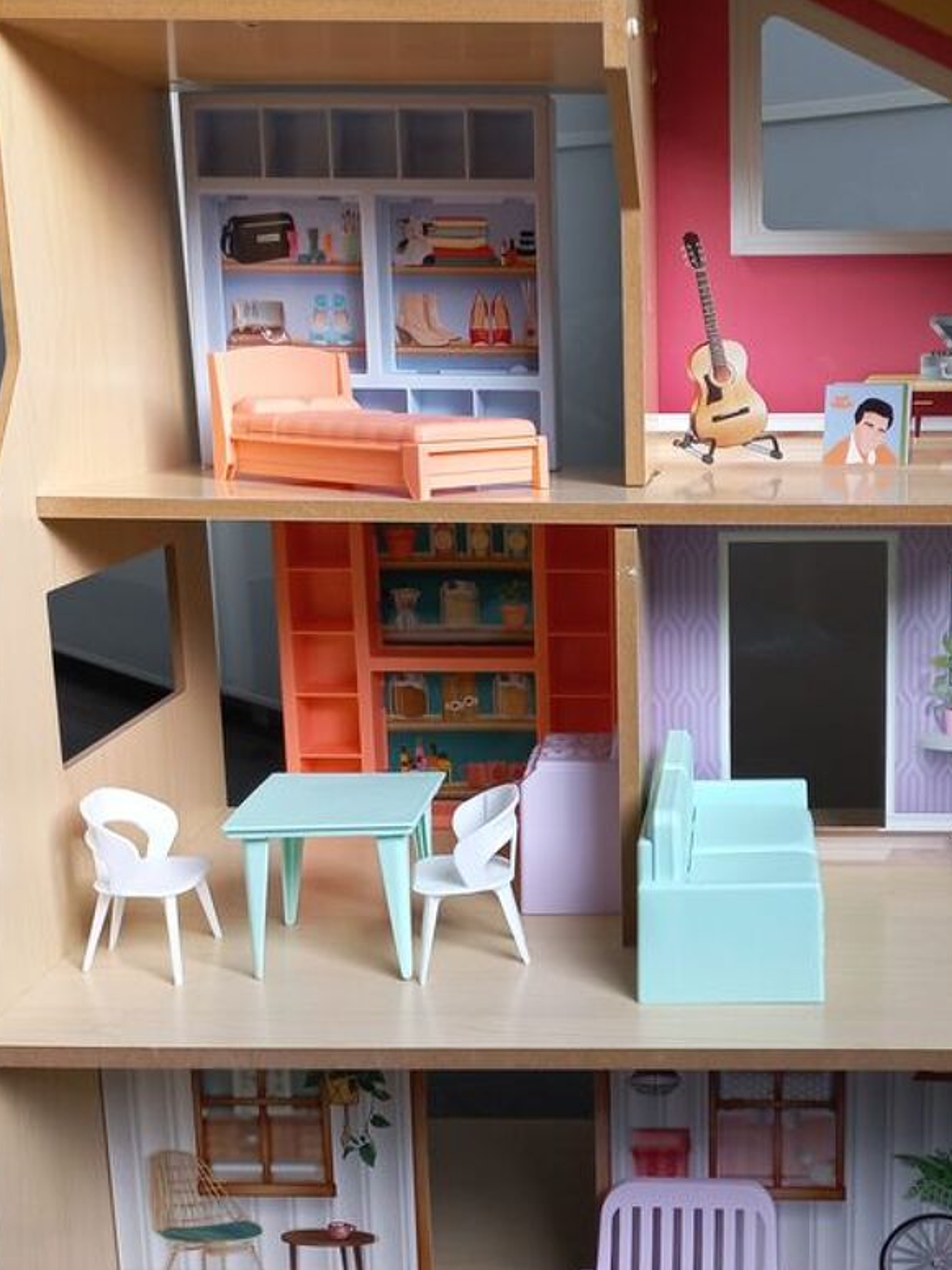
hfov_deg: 32.9
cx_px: 718
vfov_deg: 43.9
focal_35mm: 43
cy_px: 645
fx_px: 1577
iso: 64
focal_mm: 4.6
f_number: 1.8
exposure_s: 1/50
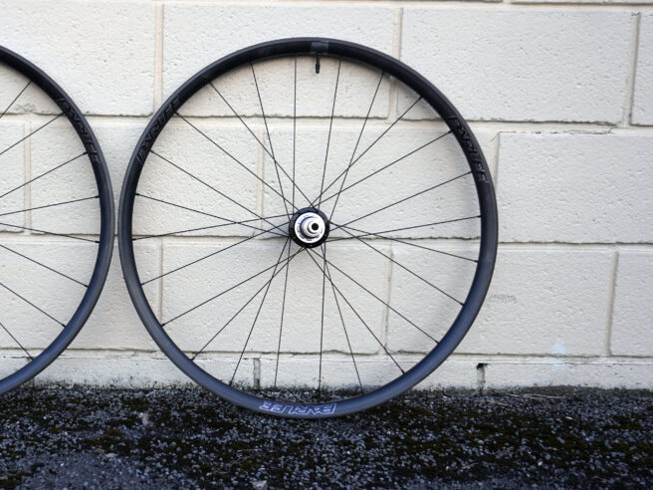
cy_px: 261
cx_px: 152
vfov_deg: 28.2
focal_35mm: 52
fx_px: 976
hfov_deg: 36.0
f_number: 4
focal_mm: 23
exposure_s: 1/125
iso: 100
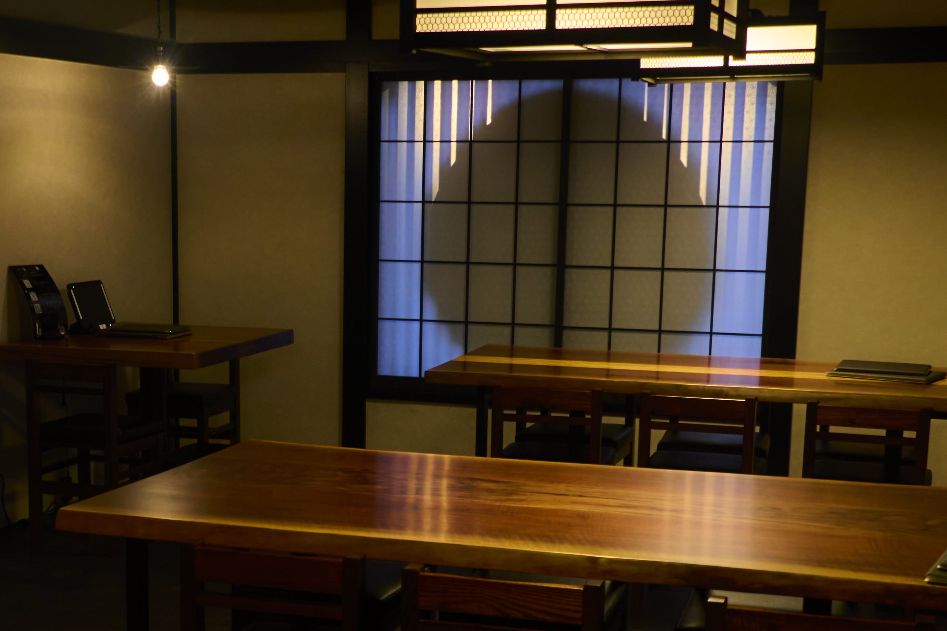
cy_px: 453
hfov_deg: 33.2
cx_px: 337
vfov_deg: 22.5
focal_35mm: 60
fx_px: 1578
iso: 500
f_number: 4.5
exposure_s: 1/60
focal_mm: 18
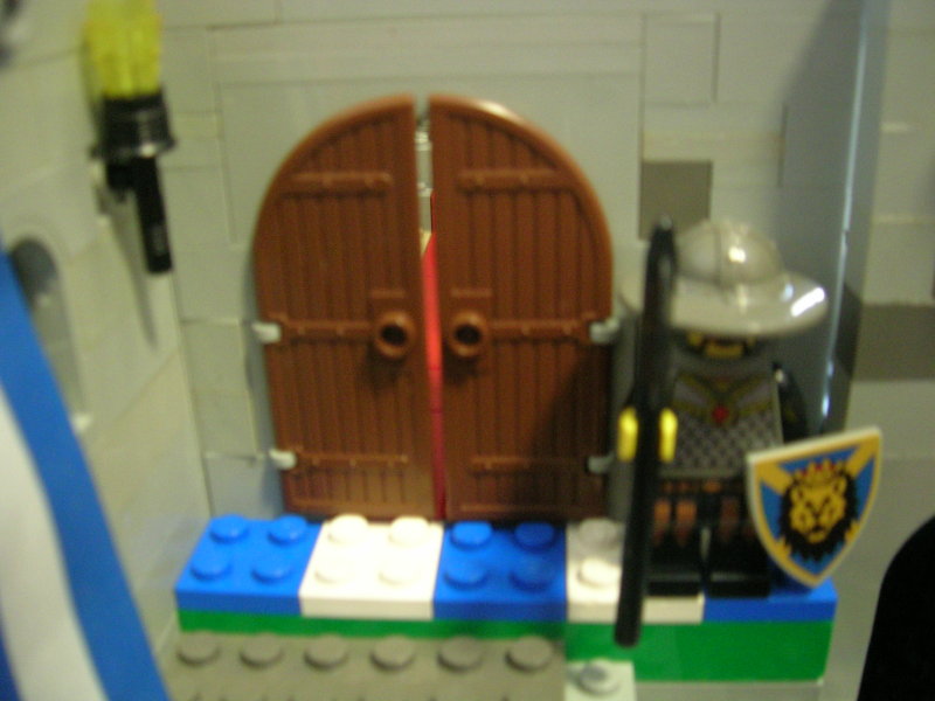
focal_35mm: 35
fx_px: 945
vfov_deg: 40.7
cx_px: 468
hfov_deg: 52.6
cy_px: 350
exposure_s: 1/2.7
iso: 200
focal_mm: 5.4
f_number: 2.8
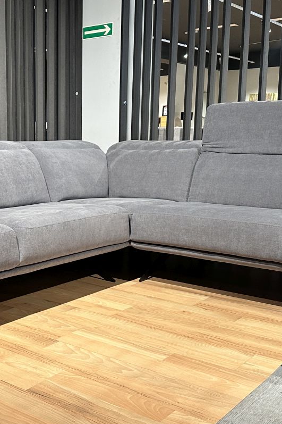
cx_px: 67
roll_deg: +0.3
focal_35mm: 47
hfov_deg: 28.2
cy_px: 219
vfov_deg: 41.9
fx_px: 552
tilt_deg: -8.9
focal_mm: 6.86
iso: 250
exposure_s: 1/70
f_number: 1.78
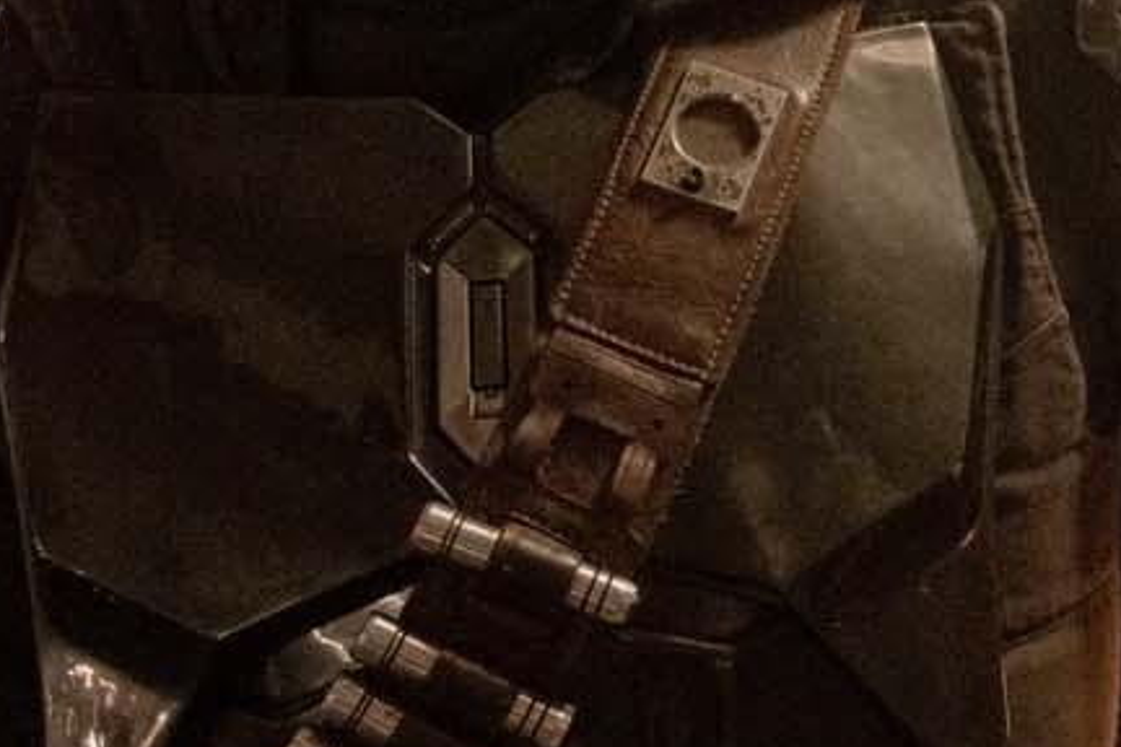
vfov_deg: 12.9
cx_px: 1157
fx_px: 3269
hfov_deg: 18.9
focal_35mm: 105
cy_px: 62
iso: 1000
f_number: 2.8
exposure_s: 1/100
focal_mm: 18.7
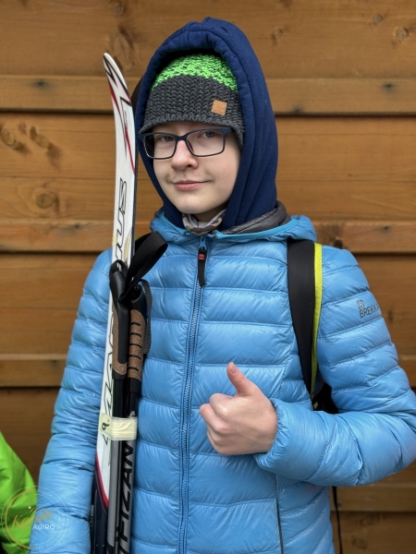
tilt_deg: -9.3
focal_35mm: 48
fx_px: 769
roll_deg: +0.5
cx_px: 208
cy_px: 277
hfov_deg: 30.3
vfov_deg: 39.7
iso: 64
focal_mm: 6.86
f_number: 1.78
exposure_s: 1/123
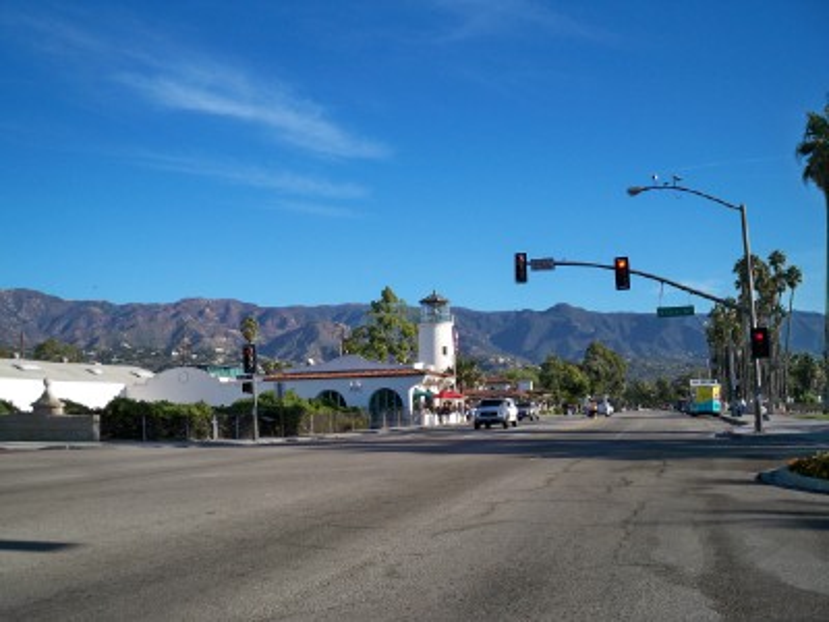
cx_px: 414
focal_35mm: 35
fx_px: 838
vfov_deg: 40.7
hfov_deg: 52.6
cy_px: 311
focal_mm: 6.3
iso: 64
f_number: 4.7
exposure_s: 1/400
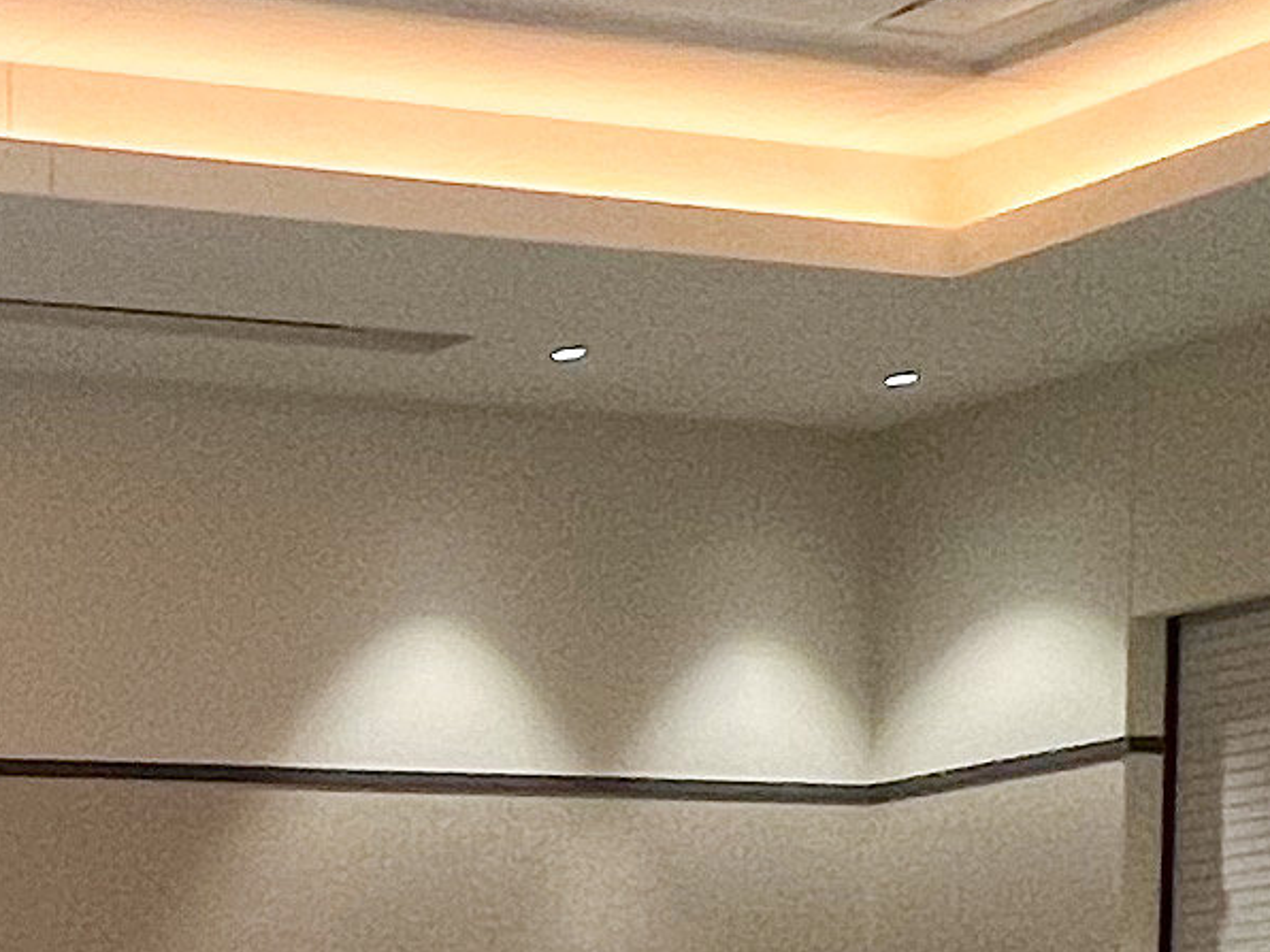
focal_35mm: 88
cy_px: 1655
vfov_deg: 14.9
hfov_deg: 16.9
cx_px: -1238
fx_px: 3229
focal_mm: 1.57
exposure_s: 1/100
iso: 125
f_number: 1.8
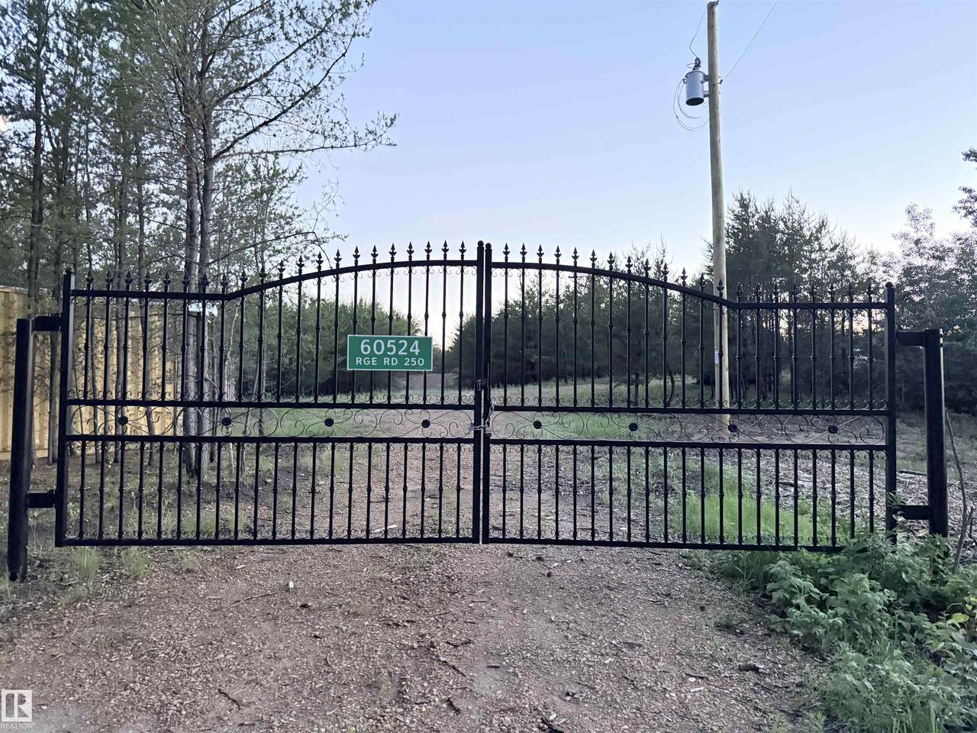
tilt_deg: +1.3
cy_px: 366
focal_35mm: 24
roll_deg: -0.7
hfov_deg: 71.6
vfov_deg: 56.8
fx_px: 677
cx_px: 488
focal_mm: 6.76
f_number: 1.78
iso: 3200
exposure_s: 1/15
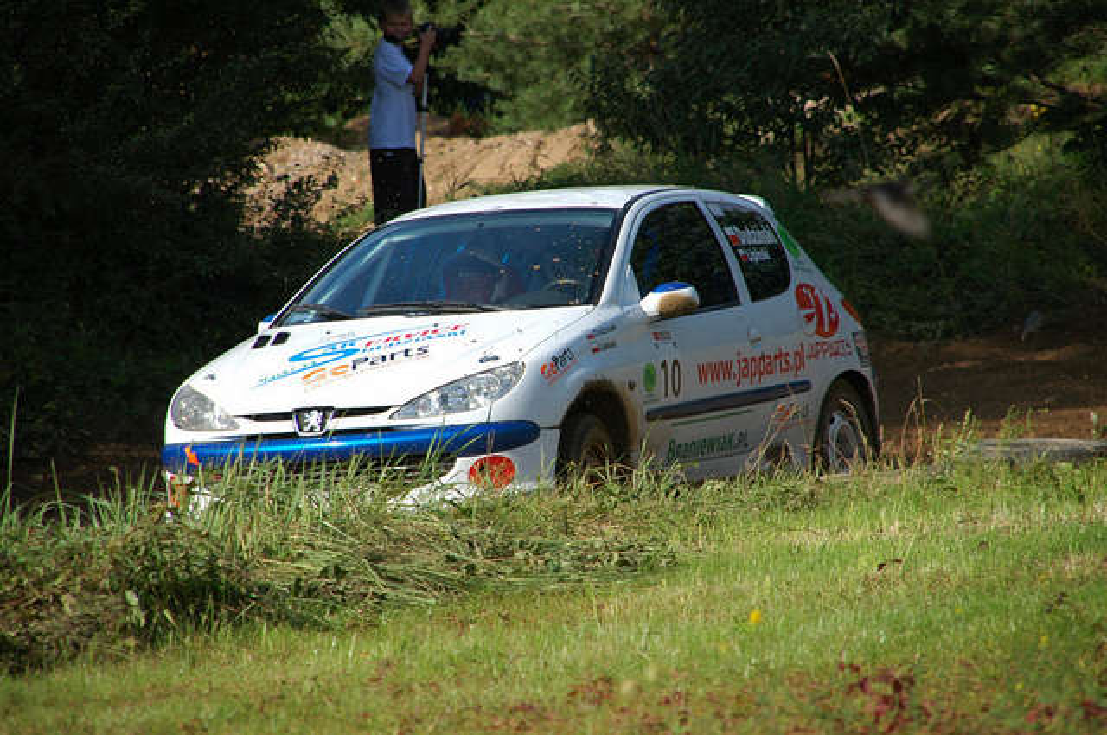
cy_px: 368
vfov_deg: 4.6
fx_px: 9213
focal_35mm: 300
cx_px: 554
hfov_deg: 6.9
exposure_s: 1/800
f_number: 7.1
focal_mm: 200
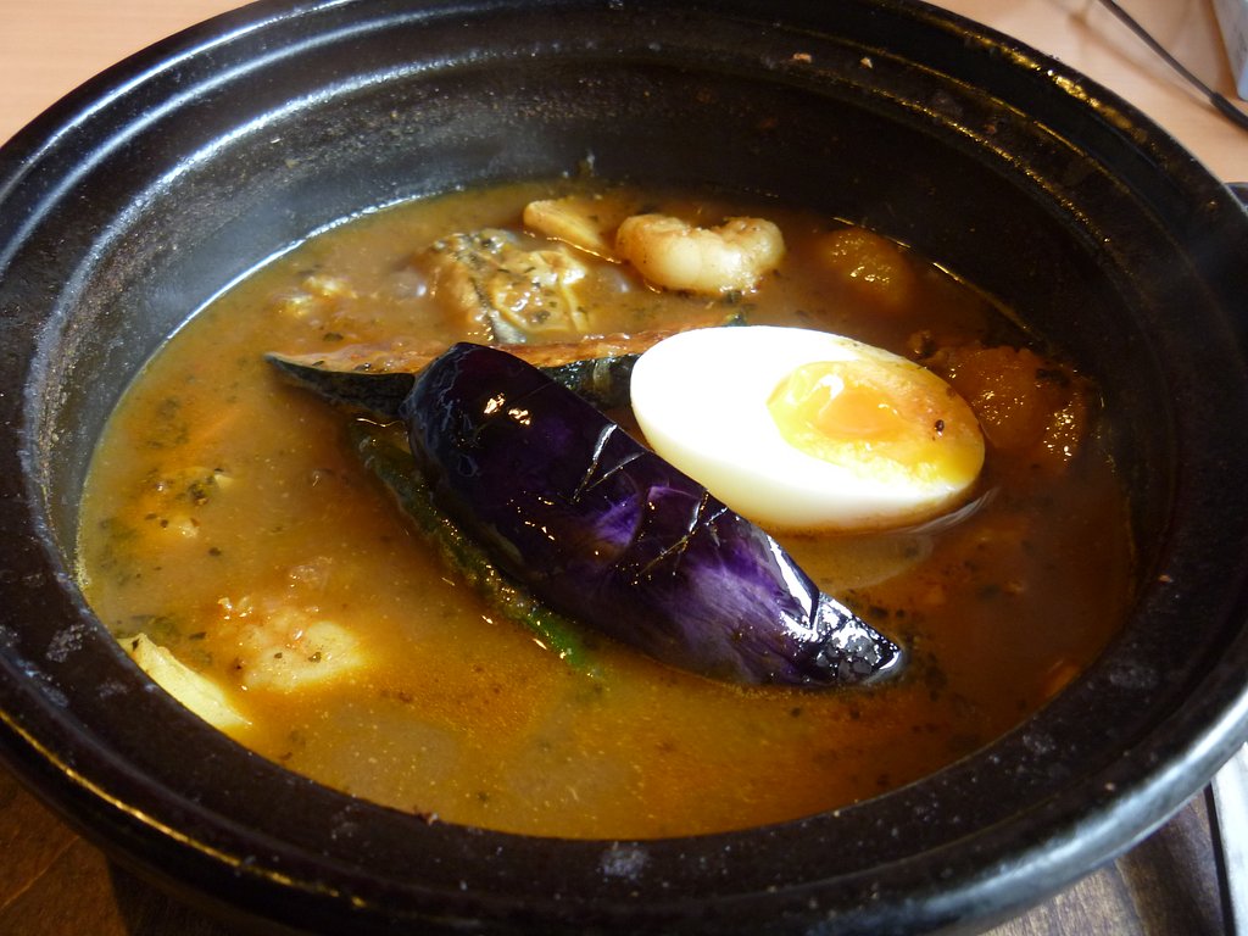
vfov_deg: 40.7
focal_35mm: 35
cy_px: 468
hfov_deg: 52.6
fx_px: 1262
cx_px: 624
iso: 200
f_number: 3.5
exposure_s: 1/10
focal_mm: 6.3
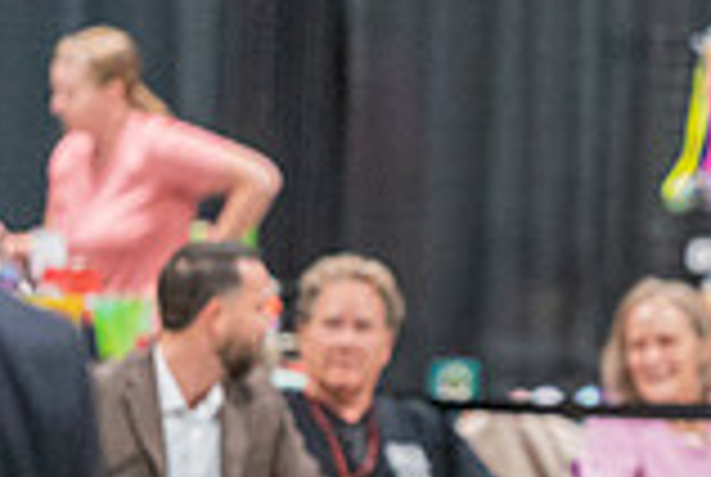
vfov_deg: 1.9
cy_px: 461
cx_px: 801
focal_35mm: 732
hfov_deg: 2.8
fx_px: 14484
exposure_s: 1/250
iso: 6400
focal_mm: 200
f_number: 2.8
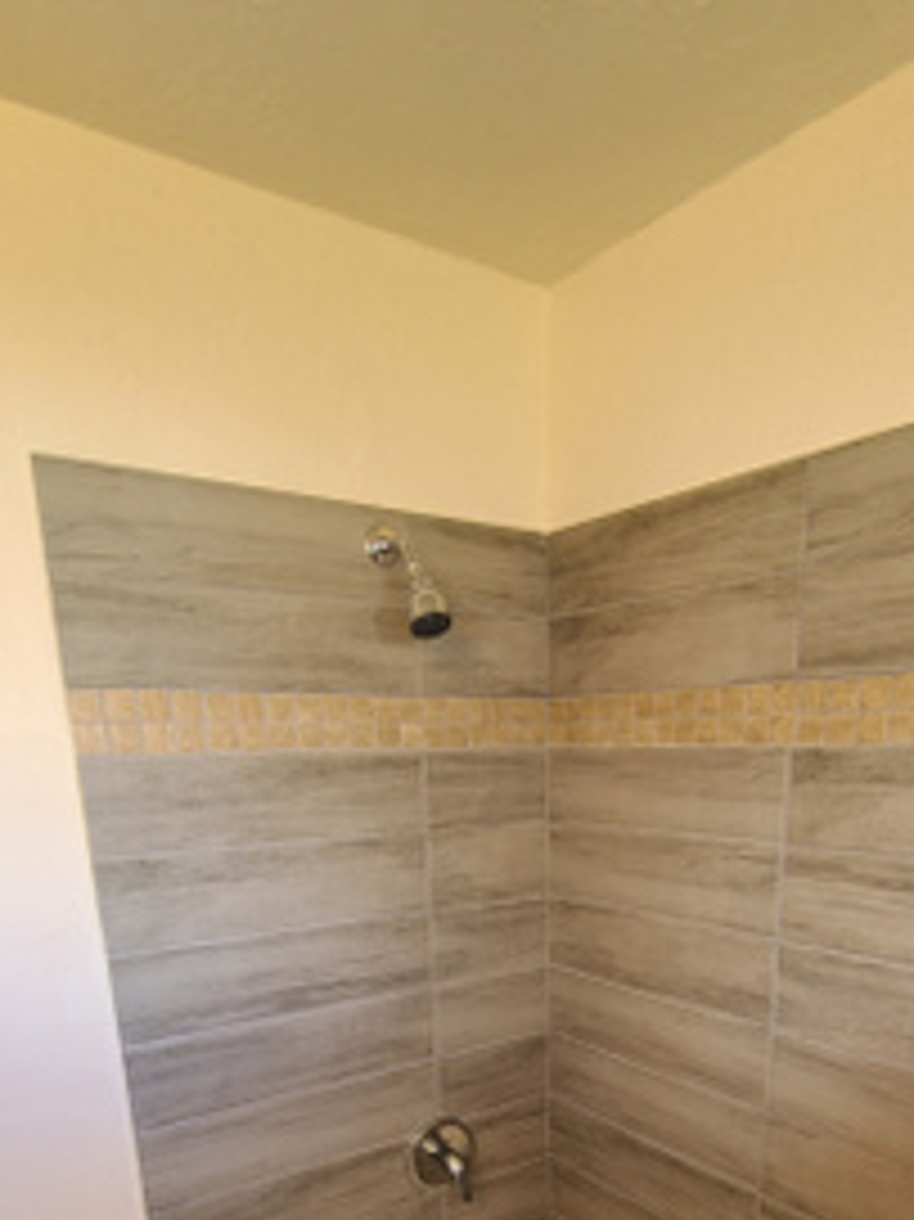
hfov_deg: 58.6
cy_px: 999
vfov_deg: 66.2
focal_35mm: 23
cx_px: 518
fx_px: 810
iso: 160
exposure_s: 1/60
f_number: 2.2
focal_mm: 2.2
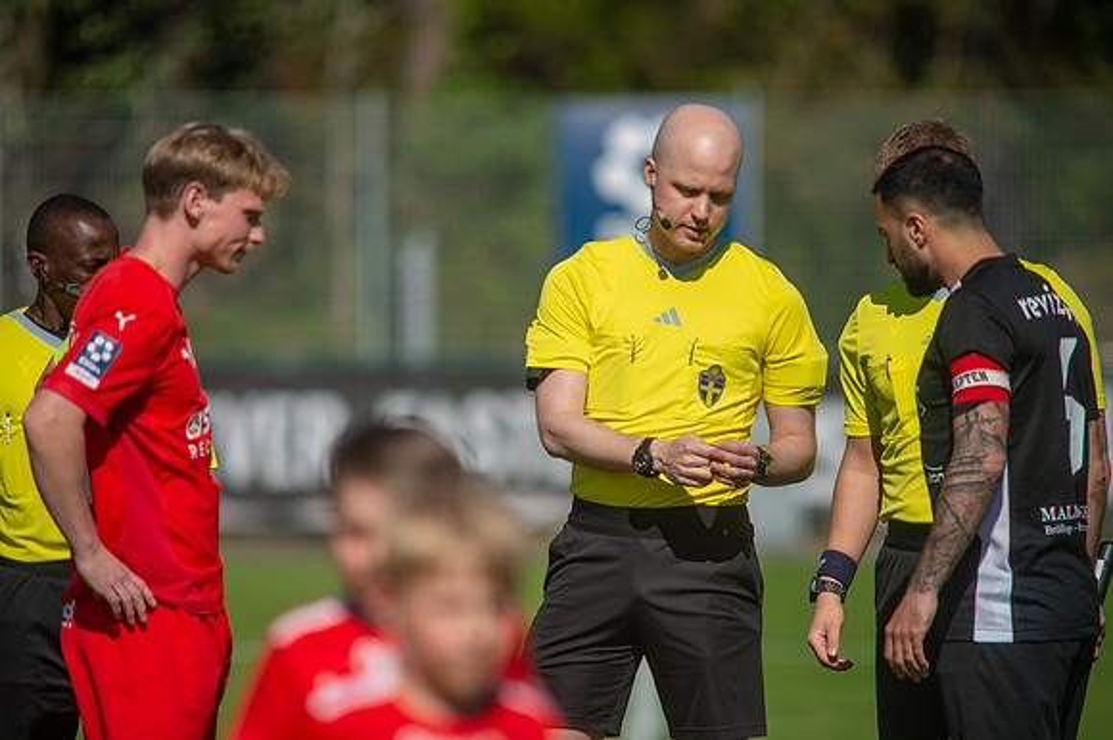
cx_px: 556
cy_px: 370
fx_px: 12977
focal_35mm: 420
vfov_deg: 3.3
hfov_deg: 4.9
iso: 100
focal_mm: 420
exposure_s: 1/1600
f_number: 4
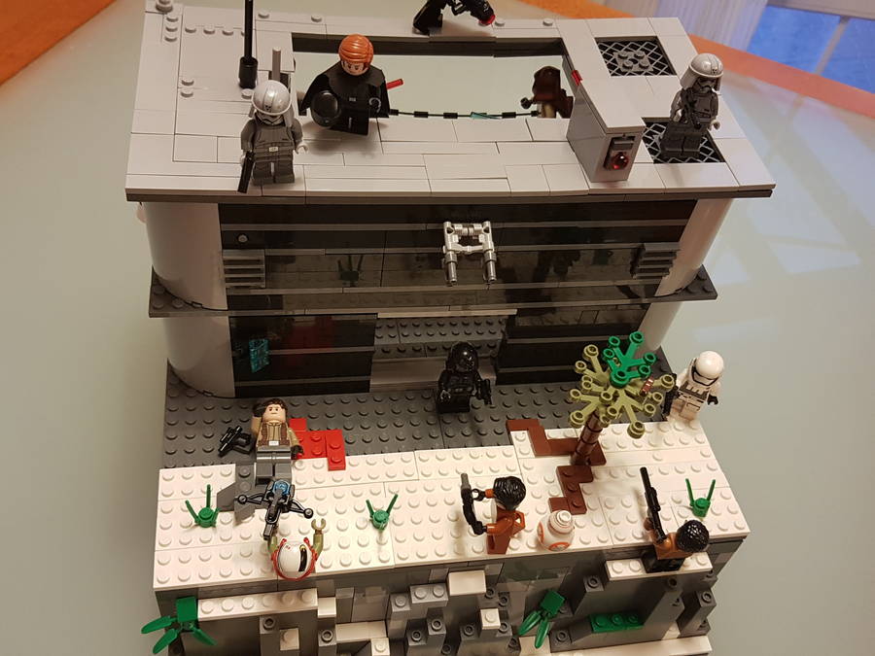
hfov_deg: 67.3
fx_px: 657
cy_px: 328
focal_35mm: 26
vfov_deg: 53.1
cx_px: 438
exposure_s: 1/25
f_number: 1.7
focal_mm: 4.2
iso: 160
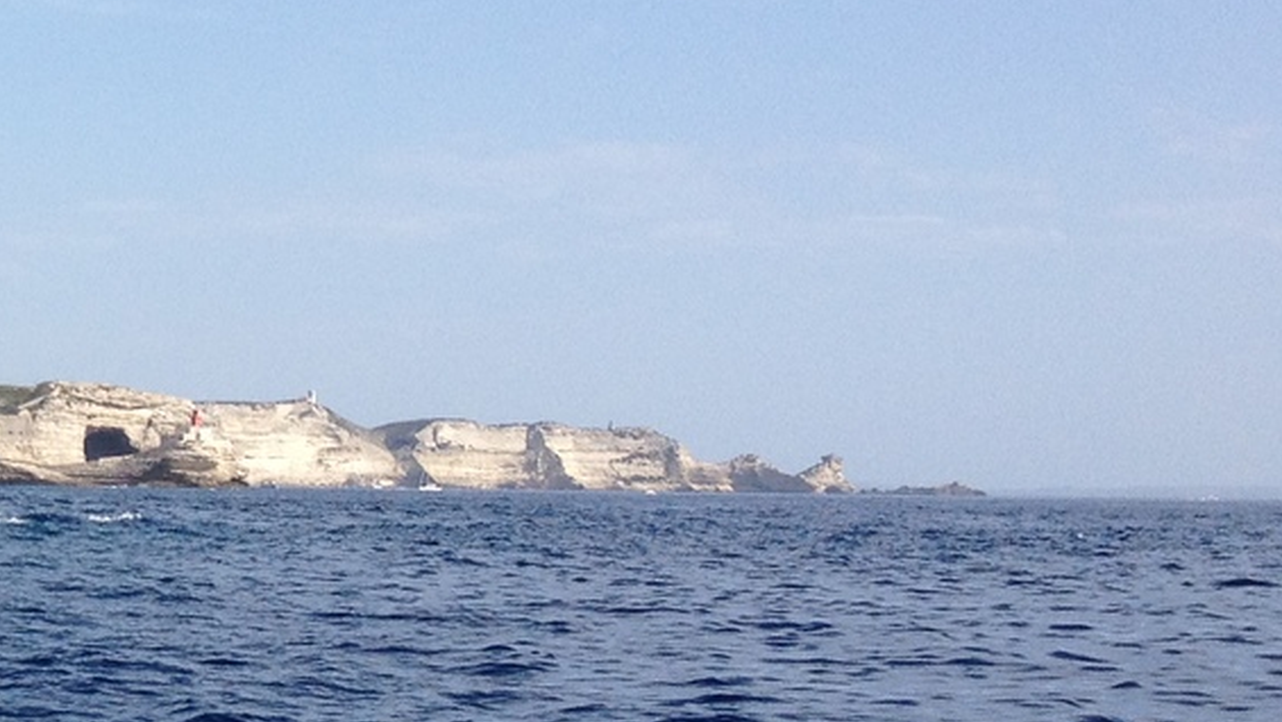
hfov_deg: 18.1
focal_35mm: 108
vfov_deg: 11.2
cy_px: 109
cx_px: -495
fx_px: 3672
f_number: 2.4
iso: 64
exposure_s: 1/2123
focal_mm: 4.28
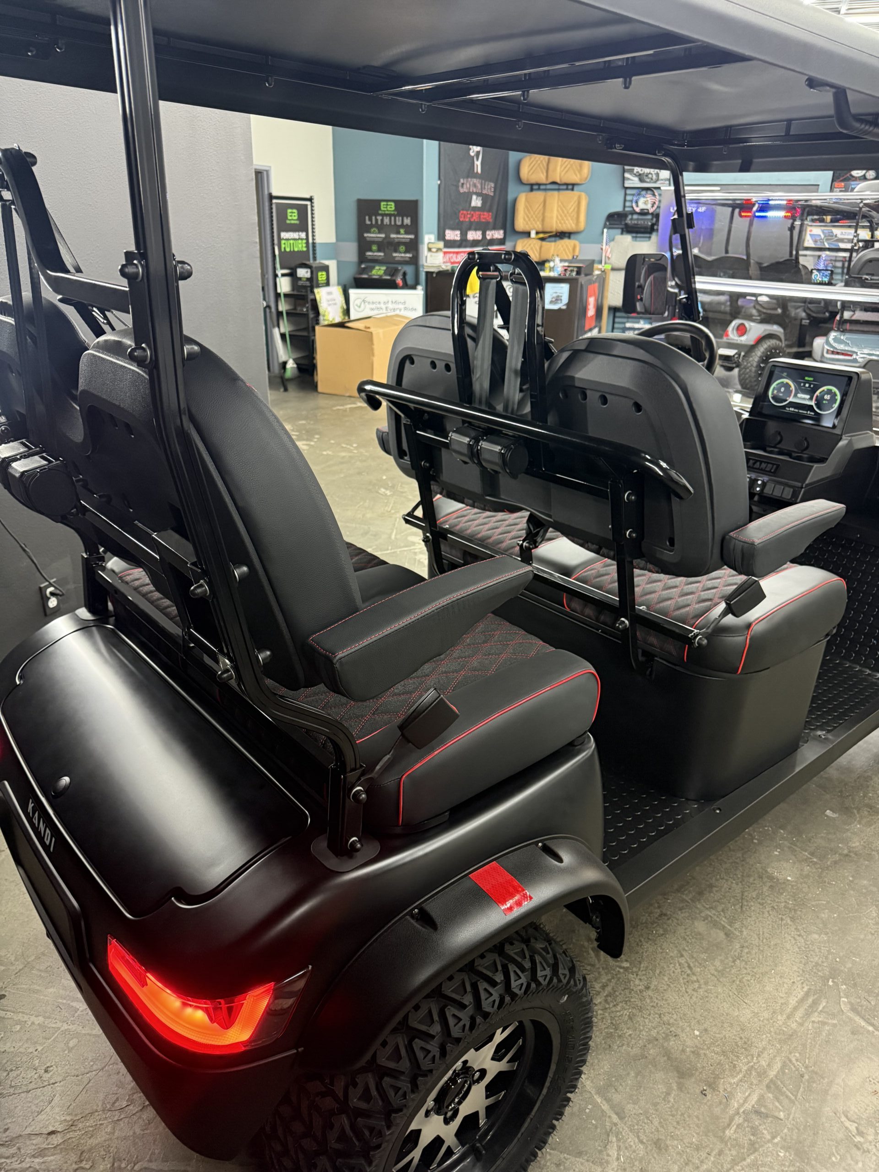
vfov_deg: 71.6
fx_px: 813
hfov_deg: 56.8
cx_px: 440
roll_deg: -1.0
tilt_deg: -22.7
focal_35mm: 24
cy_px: 586
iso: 640
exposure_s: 1/60
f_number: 1.78
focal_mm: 6.76
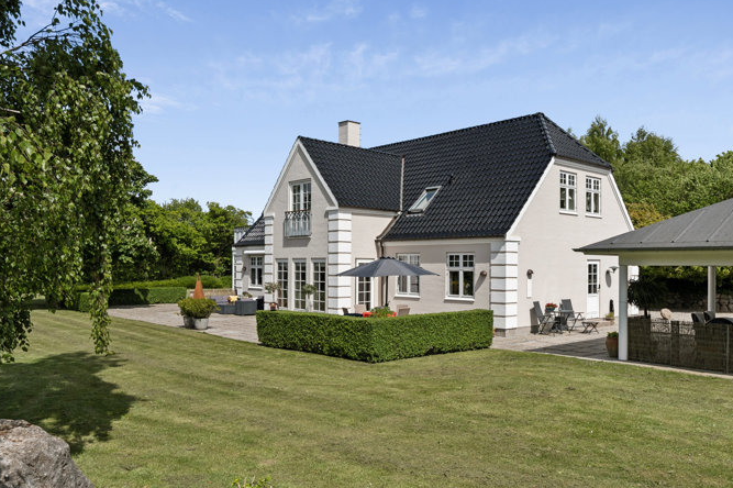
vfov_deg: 42.8
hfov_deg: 60.8
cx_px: 406
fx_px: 623
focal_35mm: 31
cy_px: 245
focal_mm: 17
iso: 250
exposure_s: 1/4000
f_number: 4
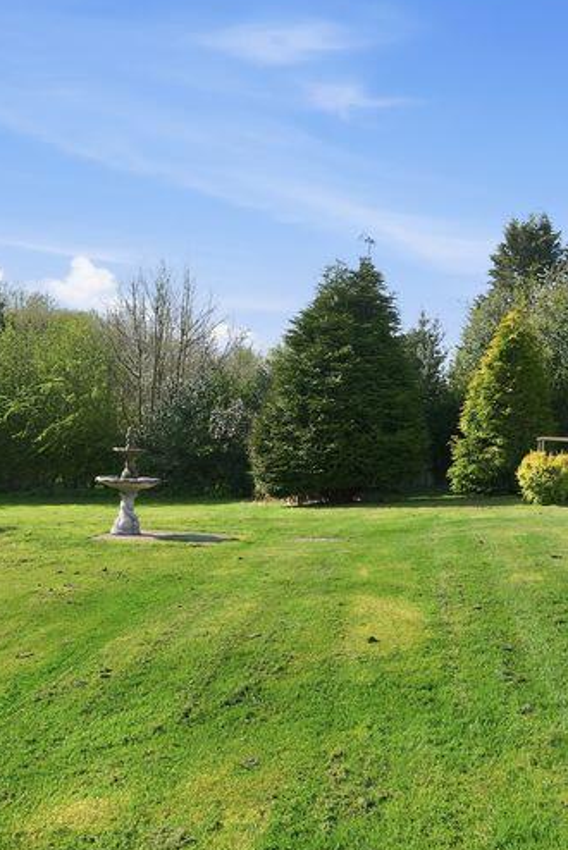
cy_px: 428
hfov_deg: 43.4
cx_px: 432
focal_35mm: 29
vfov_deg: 63.6
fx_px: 685
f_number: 9
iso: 320
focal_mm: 14
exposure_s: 1/400
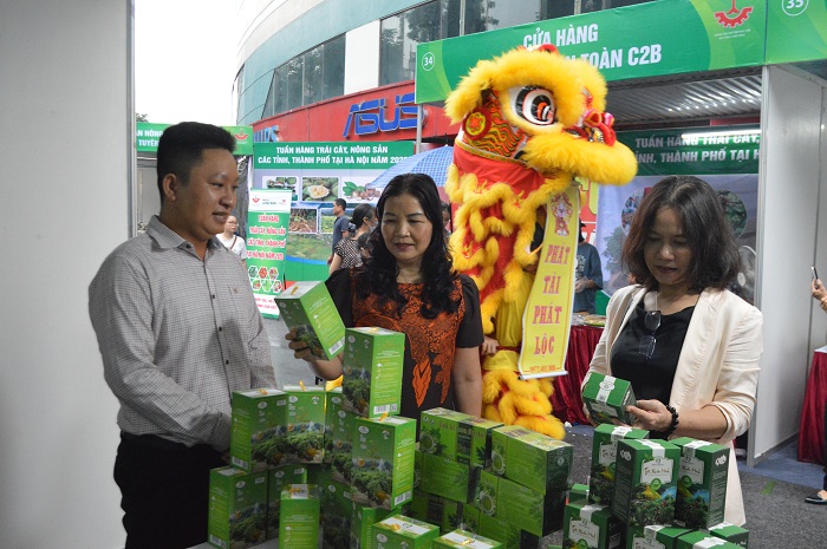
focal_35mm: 33
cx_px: 414
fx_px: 757
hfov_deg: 57.3
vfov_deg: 39.9
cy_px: 274
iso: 3200
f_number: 6.3
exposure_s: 1/160
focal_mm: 22
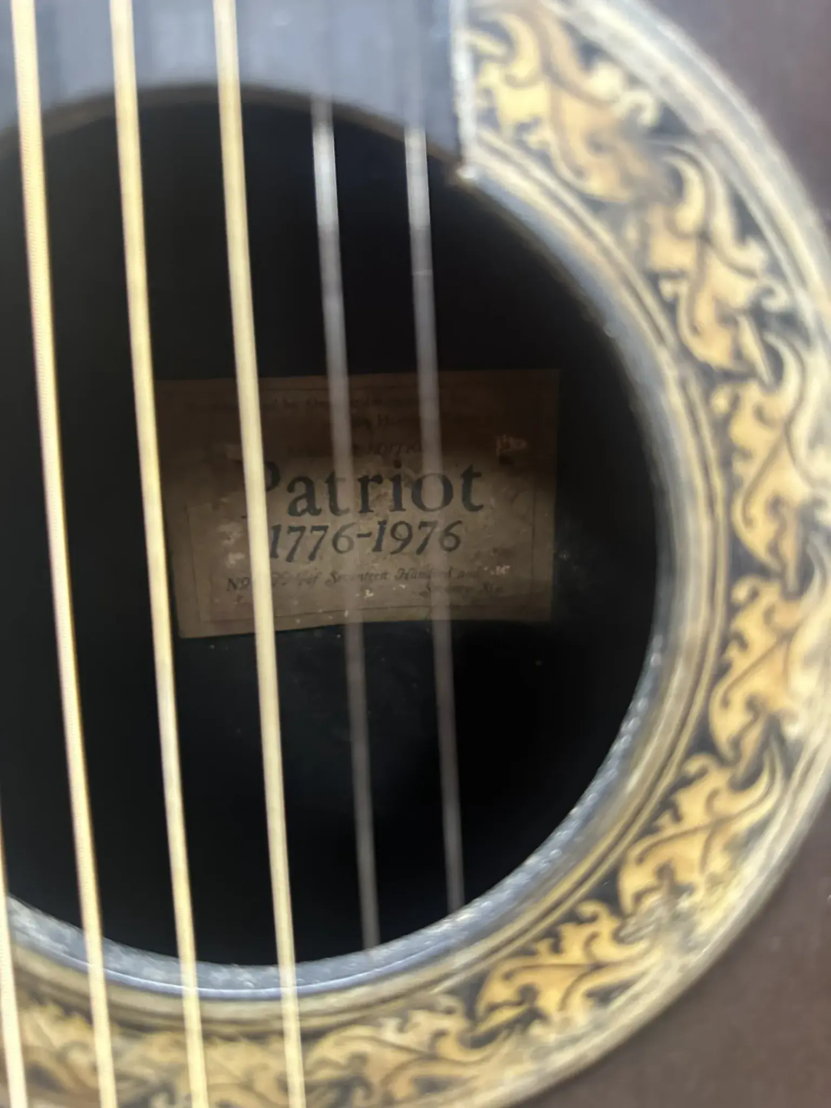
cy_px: 554
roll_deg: -0.4
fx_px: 768
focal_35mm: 24
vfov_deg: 71.6
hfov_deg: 56.8
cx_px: 416
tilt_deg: -14.1
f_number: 1.78
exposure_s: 1/60
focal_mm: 6.86
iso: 640
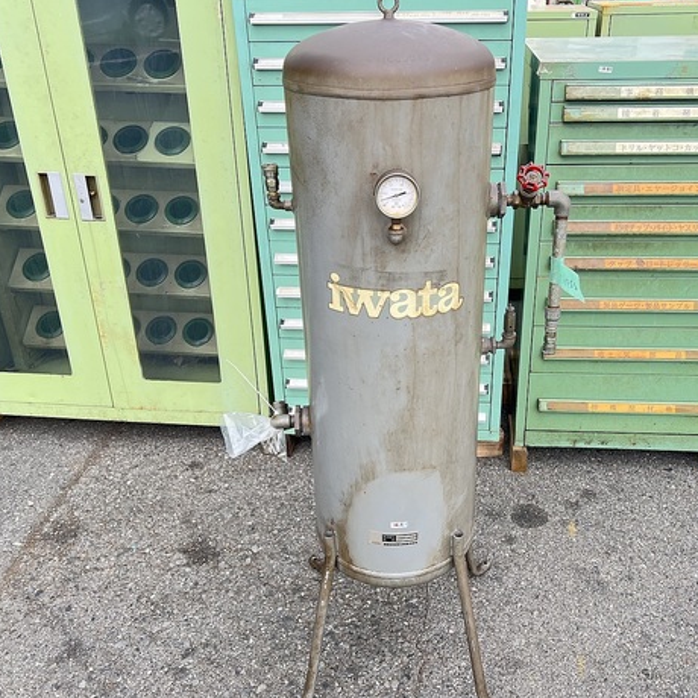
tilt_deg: -27.7
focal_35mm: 32
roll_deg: -0.7
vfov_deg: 51.1
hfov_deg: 50.9
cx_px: 399
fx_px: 730
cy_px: 349
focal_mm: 5.7
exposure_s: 1/235
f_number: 1.5
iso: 50
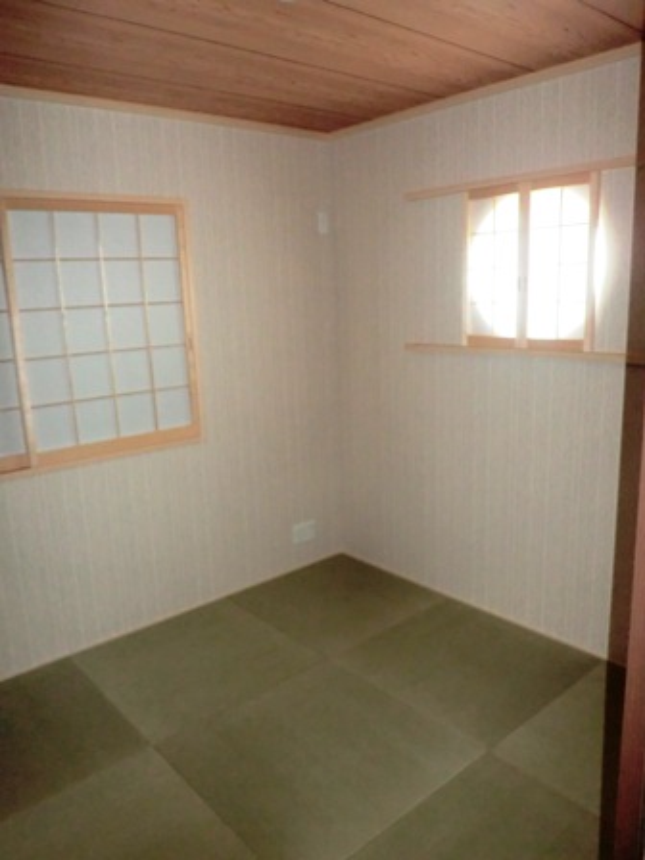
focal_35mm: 26
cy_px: 430
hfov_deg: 53.1
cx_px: 322
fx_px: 646
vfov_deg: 67.3
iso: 400
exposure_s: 1/60
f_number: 2.8
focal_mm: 4.7
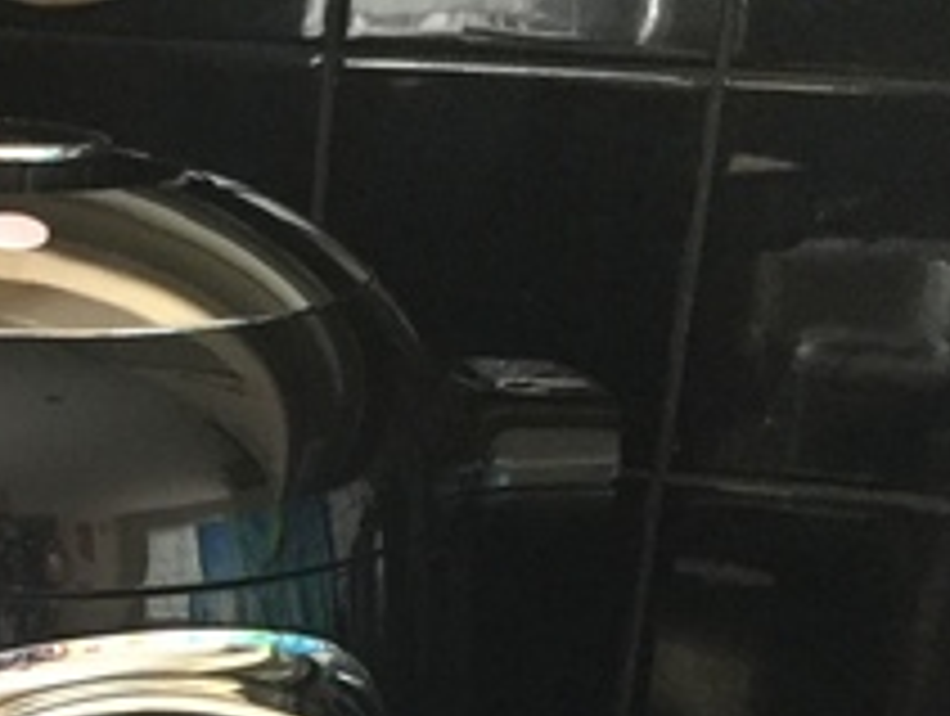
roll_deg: -3.3
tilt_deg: -25.2
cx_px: -32
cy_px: 1009
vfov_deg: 15.7
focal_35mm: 88
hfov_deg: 21.3
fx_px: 2419
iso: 200
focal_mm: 3.3
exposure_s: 1/33
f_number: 2.4
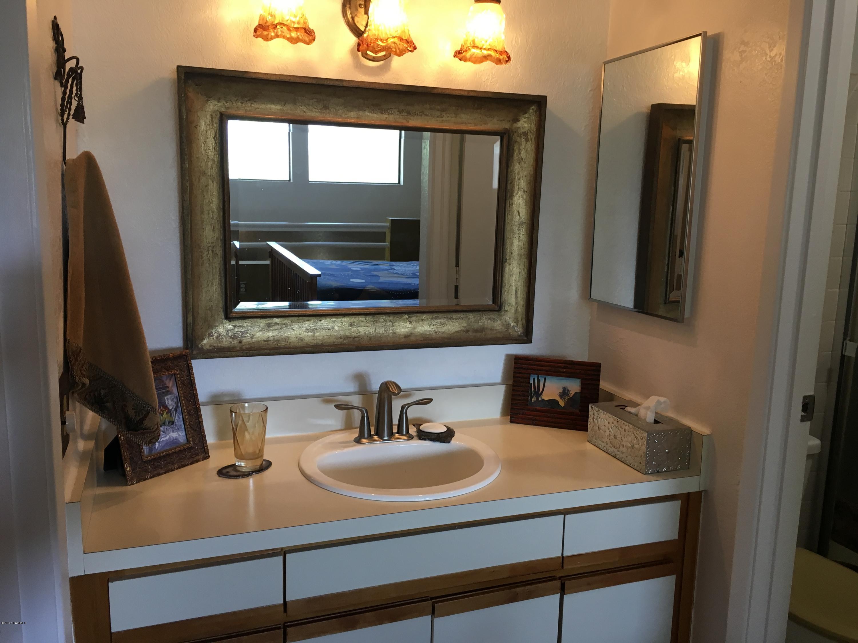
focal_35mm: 29
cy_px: 322
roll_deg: -0.9
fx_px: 719
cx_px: 429
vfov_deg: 48.2
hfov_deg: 61.7
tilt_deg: -7.2
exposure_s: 1/30
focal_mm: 4.15
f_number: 2.2
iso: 50
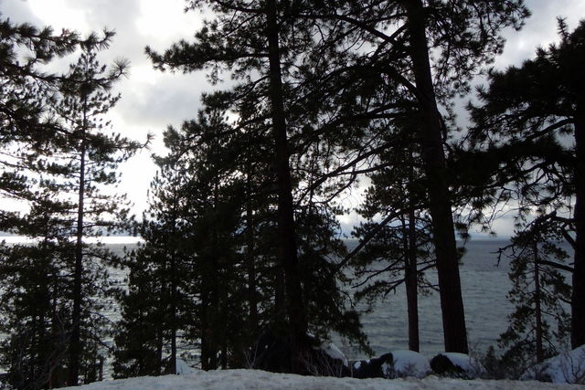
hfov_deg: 49.2
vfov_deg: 34.1
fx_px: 634
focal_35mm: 39
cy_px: 157
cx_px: 227
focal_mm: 5.4
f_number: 3.5
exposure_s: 1/800
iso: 100
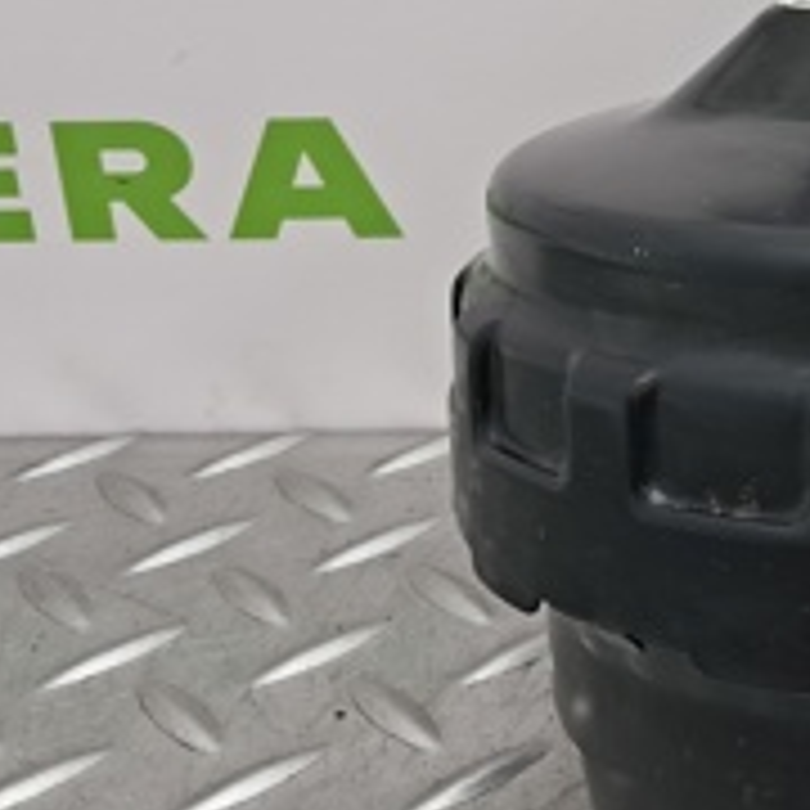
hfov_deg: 18.9
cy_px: 34
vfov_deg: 19.9
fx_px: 2250
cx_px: 1062
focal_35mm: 85
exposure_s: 1/50
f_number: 1.8
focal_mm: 4
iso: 125
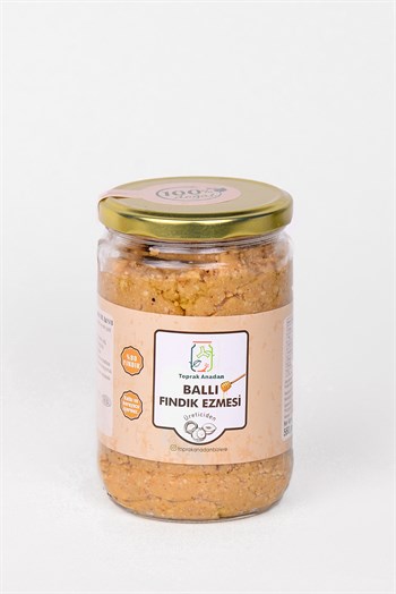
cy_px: 297
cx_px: 198
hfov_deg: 8.6
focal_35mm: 160
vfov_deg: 12.8
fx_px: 2636
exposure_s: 1/125
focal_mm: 160
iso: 160
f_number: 5.6
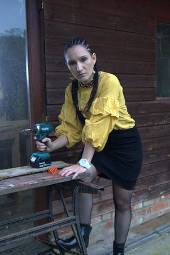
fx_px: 318
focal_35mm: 45
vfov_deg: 43.6
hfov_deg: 29.9
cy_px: 128
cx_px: 85
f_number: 5
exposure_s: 1/160
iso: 100
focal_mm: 30
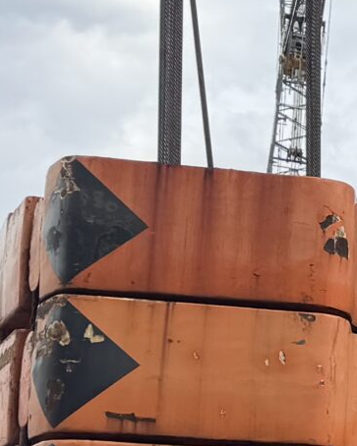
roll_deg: +0.5
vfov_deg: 14.2
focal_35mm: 132
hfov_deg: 8.6
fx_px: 1744
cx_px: 1225
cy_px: 507
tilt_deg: +8.5
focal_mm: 6.76
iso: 80
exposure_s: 1/3279
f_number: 1.78
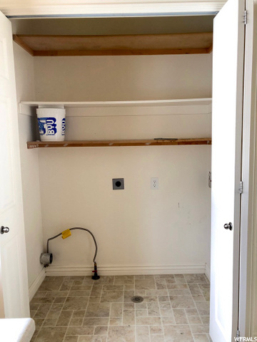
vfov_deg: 63.4
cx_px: 128
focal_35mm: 28
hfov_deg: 49.7
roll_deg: +1.0
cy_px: 171
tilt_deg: -7.2
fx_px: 277
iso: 32
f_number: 1.8
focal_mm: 3.99
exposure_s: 1/30
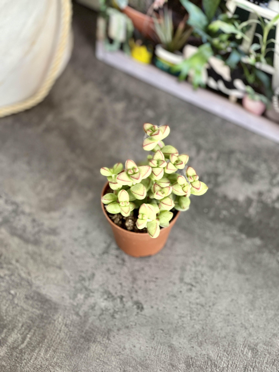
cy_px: 186
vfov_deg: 30.3
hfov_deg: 22.9
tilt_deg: -56.1
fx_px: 688
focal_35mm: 64
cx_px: 140
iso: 320
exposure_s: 1/25
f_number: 2.2
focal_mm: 7.5
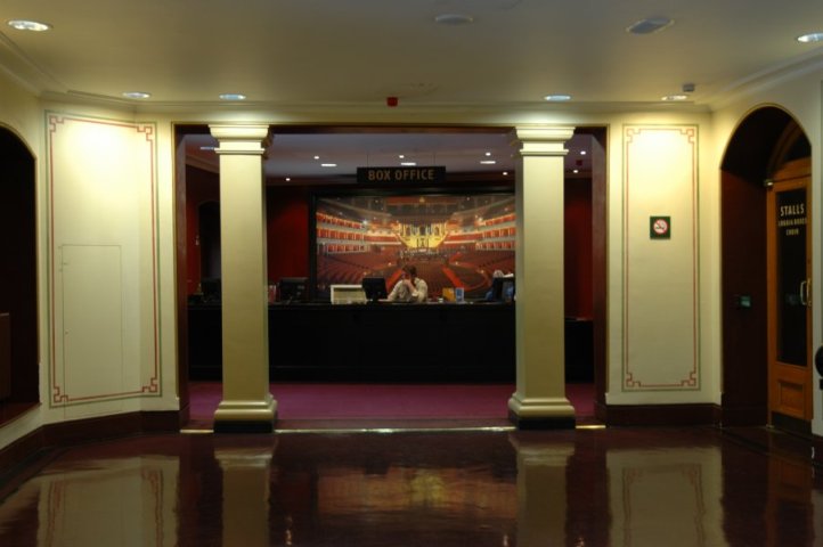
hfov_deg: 42.4
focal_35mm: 46
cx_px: 412
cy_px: 274
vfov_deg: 28.9
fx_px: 1062
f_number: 4
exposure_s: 1/8
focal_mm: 31
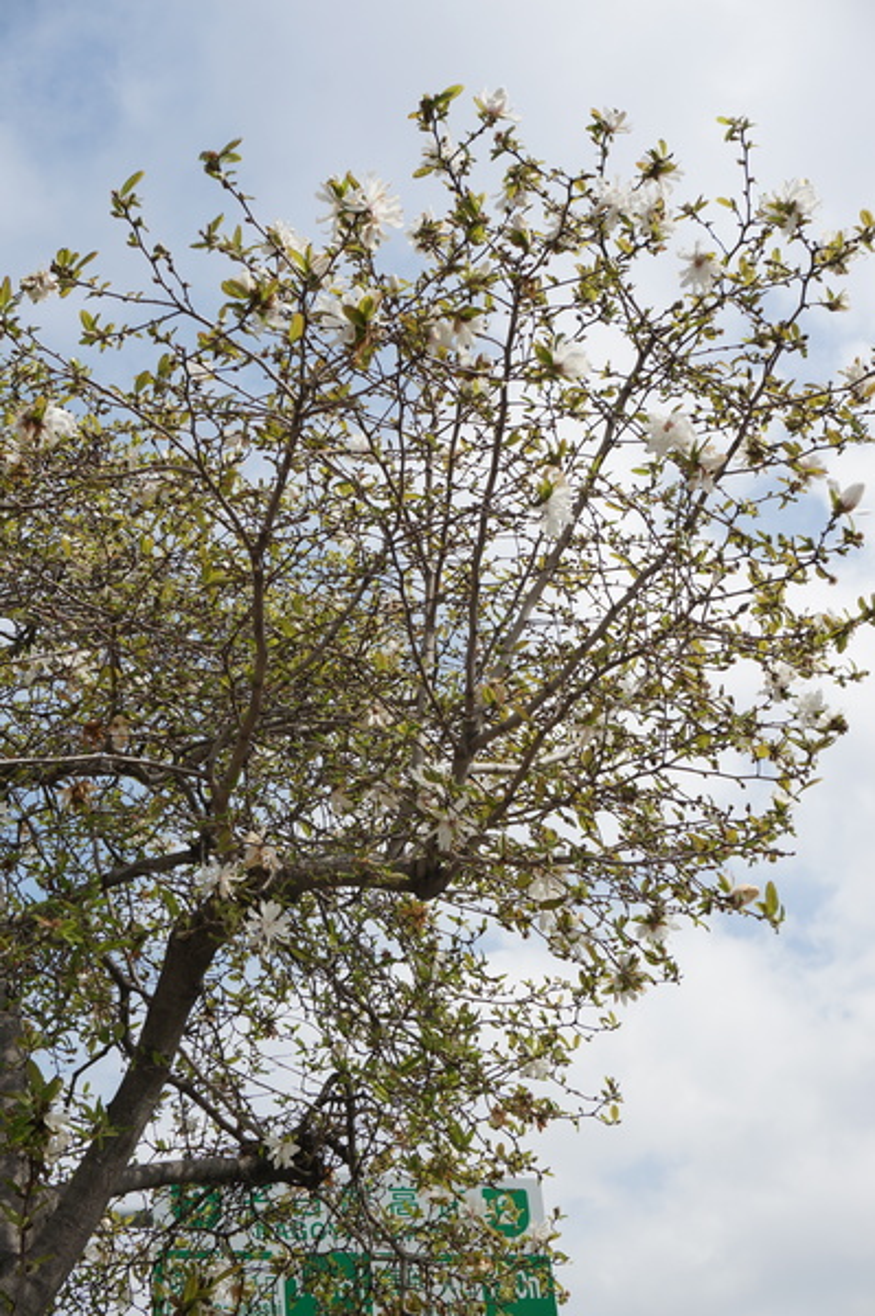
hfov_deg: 28.0
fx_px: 1753
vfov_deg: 41.1
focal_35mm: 48
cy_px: 658
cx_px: 438
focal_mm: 32
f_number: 9
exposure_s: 1/200
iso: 100
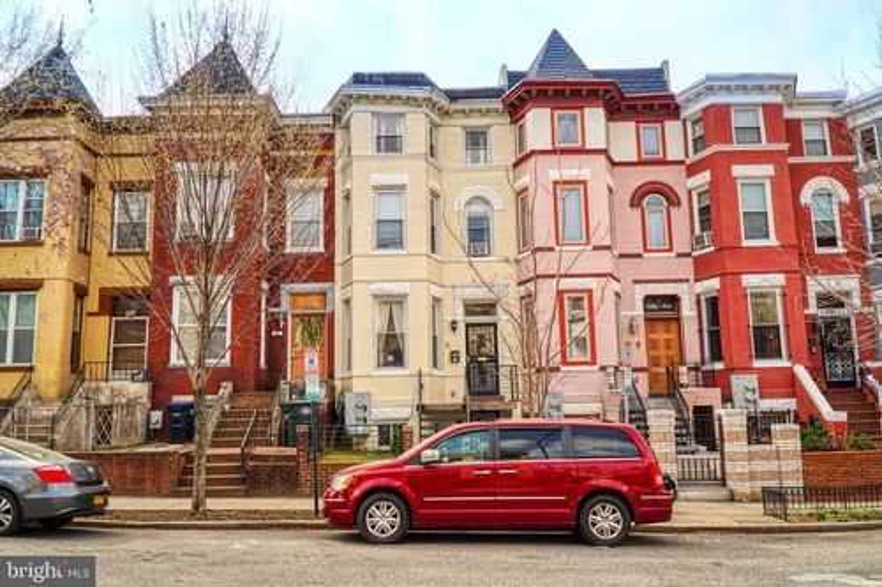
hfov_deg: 67.4
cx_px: 441
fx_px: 661
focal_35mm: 27
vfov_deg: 47.9
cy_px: 294
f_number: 11
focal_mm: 18
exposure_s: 1/80
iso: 100
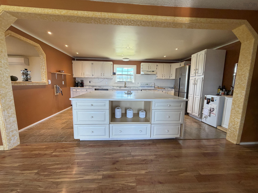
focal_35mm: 14
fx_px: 104
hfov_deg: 102.1
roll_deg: -0.7
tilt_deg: -7.7
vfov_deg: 85.7
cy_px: 96
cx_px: 129
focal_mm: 2.22
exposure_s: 1/60
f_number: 2.2
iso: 200
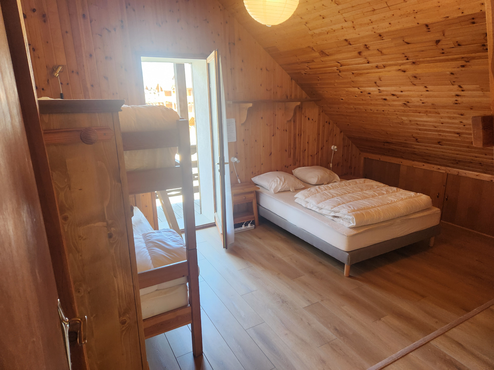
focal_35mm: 23
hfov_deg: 73.9
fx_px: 328
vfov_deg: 58.9
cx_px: 247
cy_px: 185
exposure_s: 1/100
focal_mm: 5.4
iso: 200
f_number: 1.8
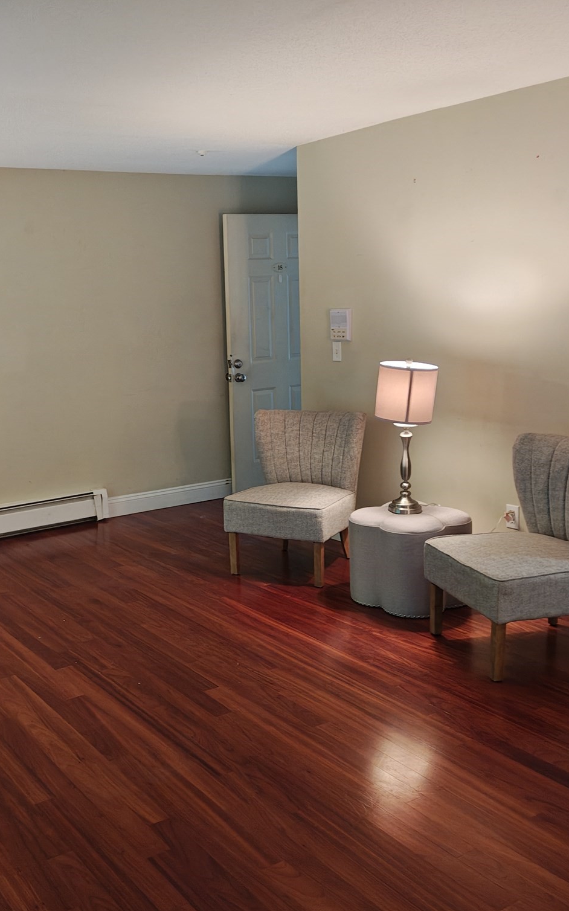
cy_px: 460
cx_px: 181
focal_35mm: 36
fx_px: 894
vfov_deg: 54.0
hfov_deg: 34.9
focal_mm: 4.68
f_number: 1.7
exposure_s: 1/60
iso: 1556
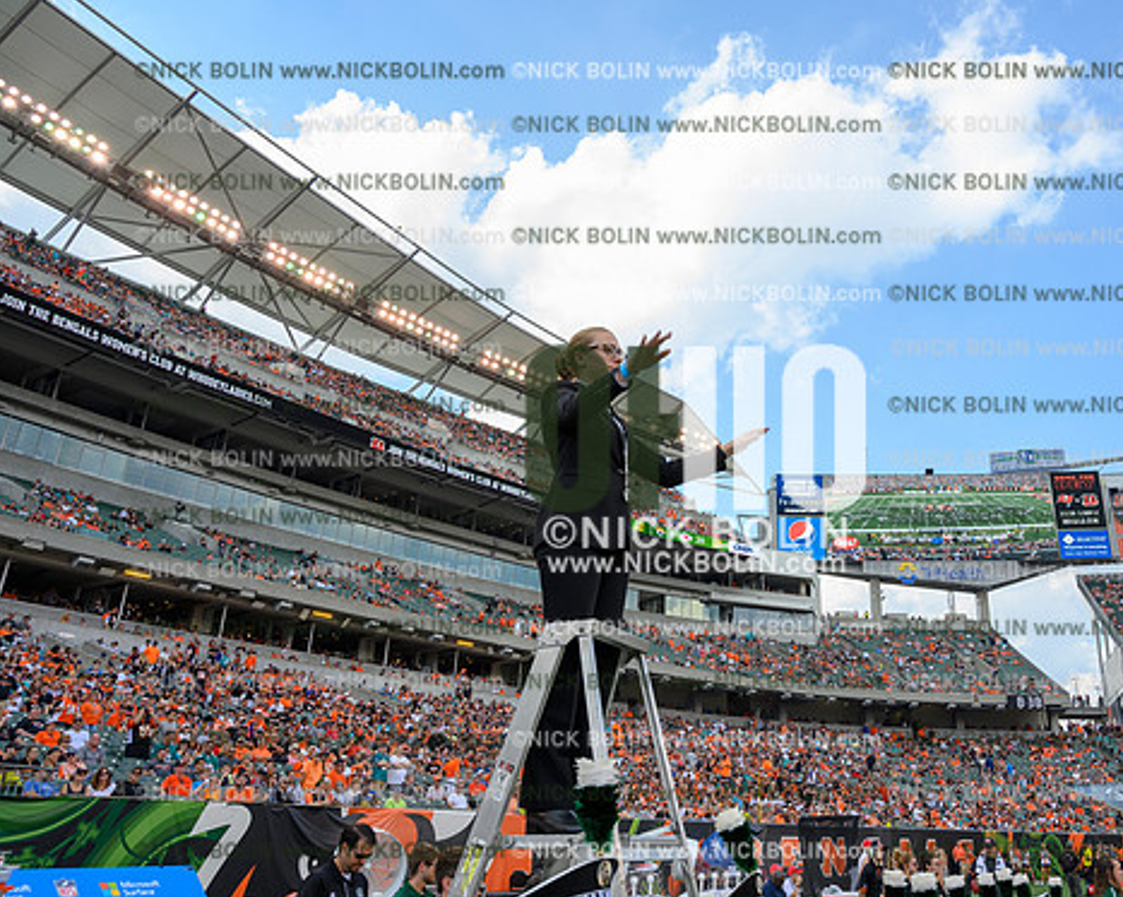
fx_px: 930
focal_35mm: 28
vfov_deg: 51.5
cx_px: 695
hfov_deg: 61.5
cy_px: 461
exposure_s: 1/100
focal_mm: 24
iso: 80
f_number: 7.1
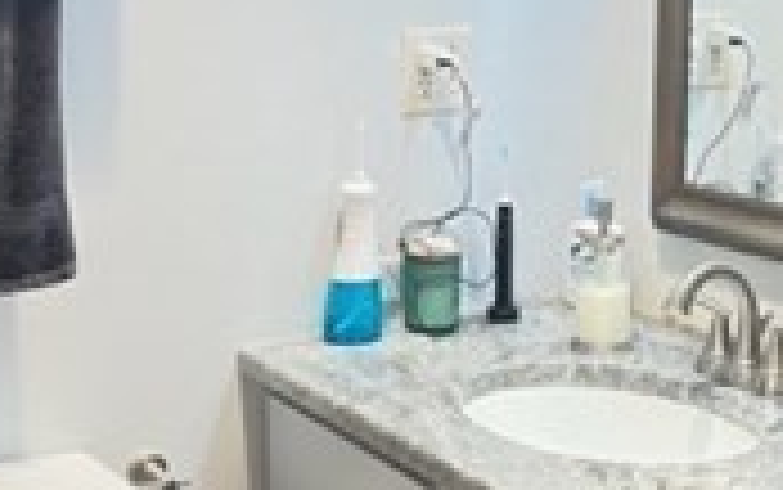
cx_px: 454
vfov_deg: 17.2
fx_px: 1623
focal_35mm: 76
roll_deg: +0.2
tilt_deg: -11.2
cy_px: 238
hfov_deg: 27.1
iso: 400
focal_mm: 5.7
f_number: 1.5
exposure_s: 1/60
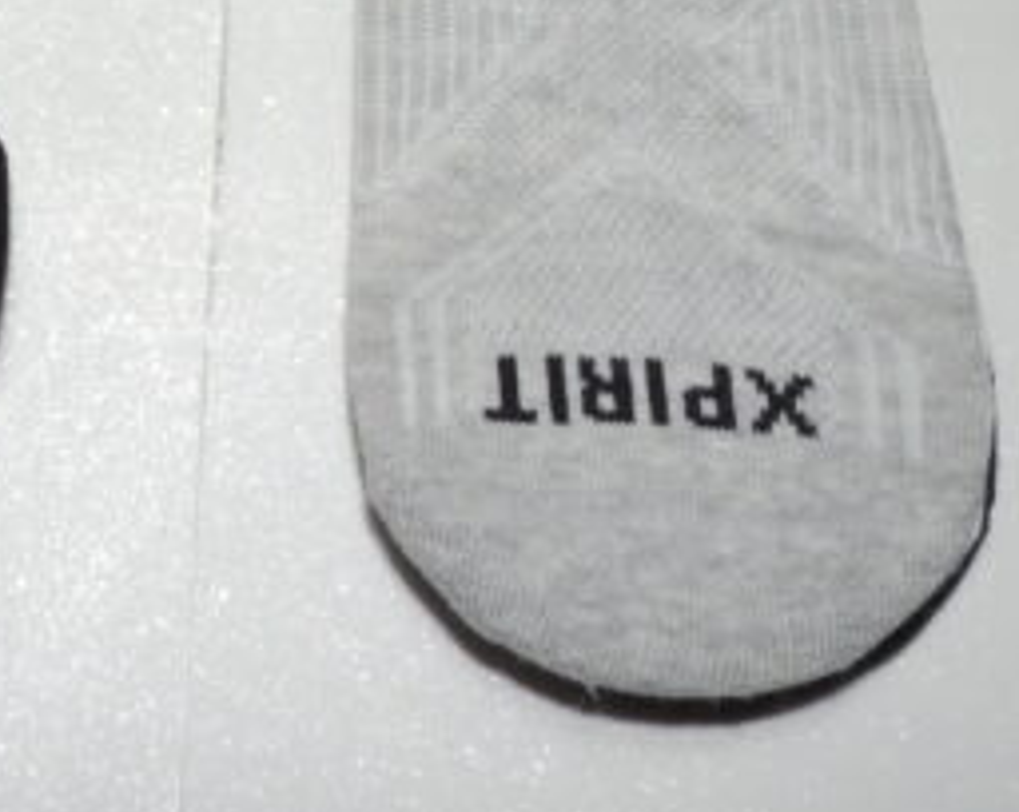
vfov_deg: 26.0
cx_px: 119
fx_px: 1656
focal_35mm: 55
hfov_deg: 32.6
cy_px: -16
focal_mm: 4.3
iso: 200
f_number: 8.3
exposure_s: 1/30
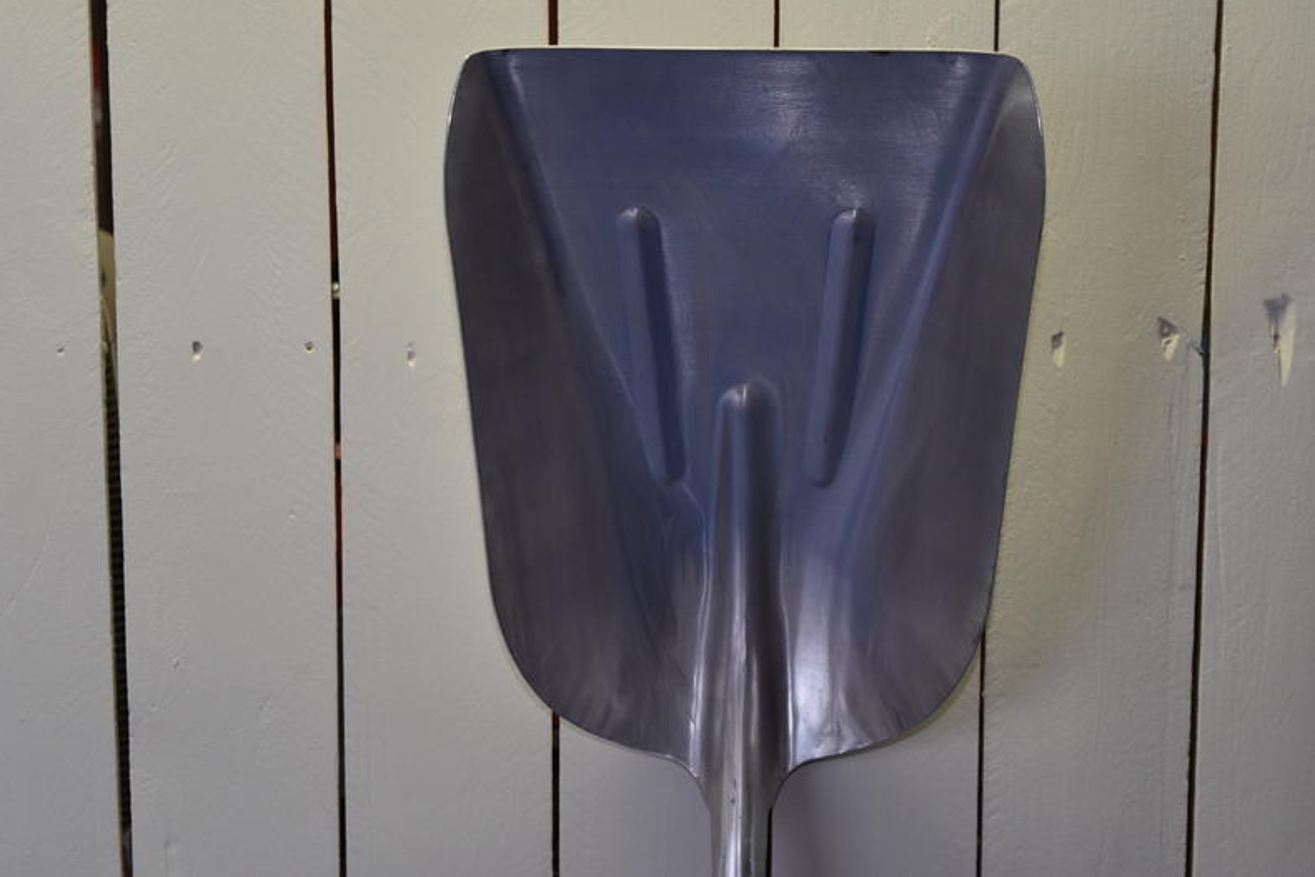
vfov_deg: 16.4
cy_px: 437
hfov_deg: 24.3
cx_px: 656
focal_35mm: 84
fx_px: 3051
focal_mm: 55
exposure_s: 1/60
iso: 560
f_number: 5.6
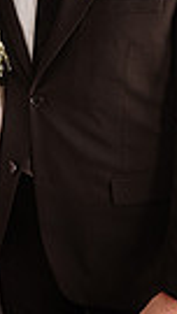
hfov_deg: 14.1
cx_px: -23
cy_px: 5
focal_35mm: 84
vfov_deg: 24.2
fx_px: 700
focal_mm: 24
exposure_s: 1/500
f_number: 2.2
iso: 320
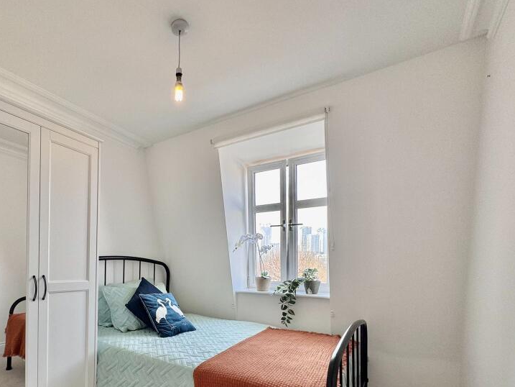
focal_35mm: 20
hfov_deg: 79.6
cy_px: 274
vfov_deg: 63.4
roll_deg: -1.2
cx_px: 180
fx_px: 298
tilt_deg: -1.2
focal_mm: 2.22
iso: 80
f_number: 2.2
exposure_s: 1/100
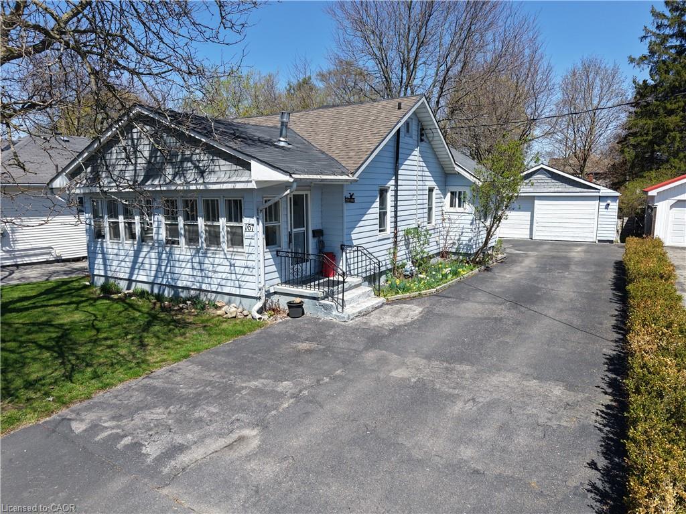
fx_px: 476
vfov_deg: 56.8
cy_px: 257
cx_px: 343
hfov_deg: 71.6
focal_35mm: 24
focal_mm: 8.67
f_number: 1.8
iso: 150
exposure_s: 1/3200
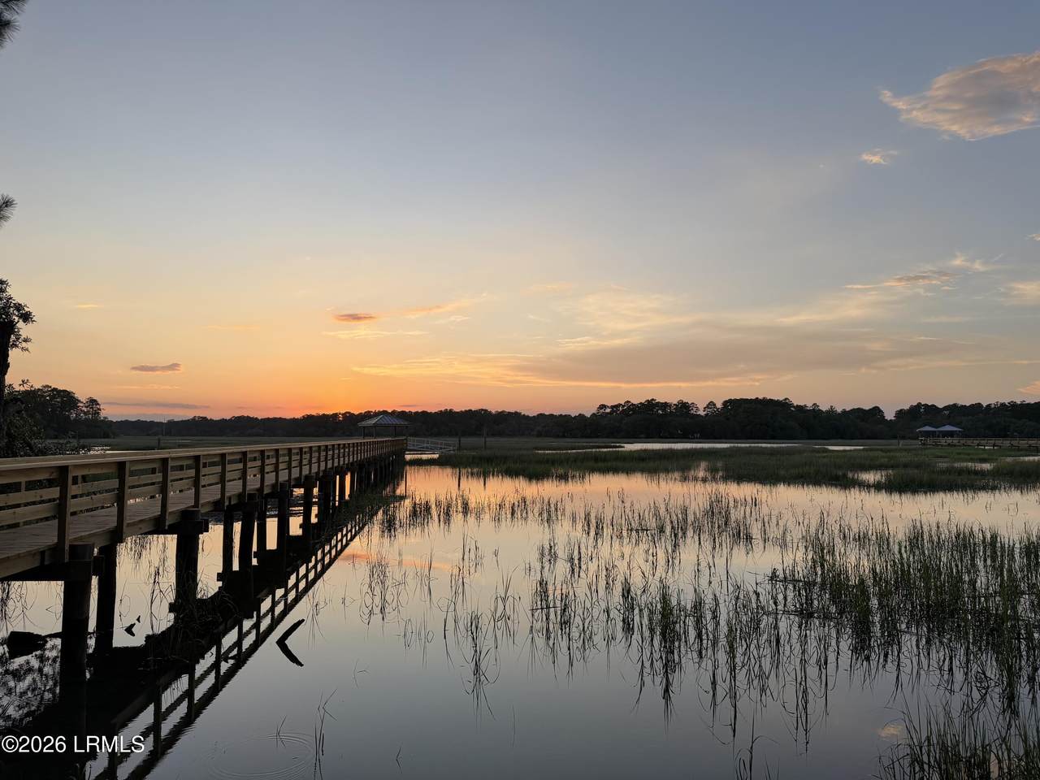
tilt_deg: +4.0
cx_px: 520
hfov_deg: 71.6
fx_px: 721
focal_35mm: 24
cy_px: 390
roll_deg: -0.2
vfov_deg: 56.8
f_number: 1.78
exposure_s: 1/555
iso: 100
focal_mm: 6.76
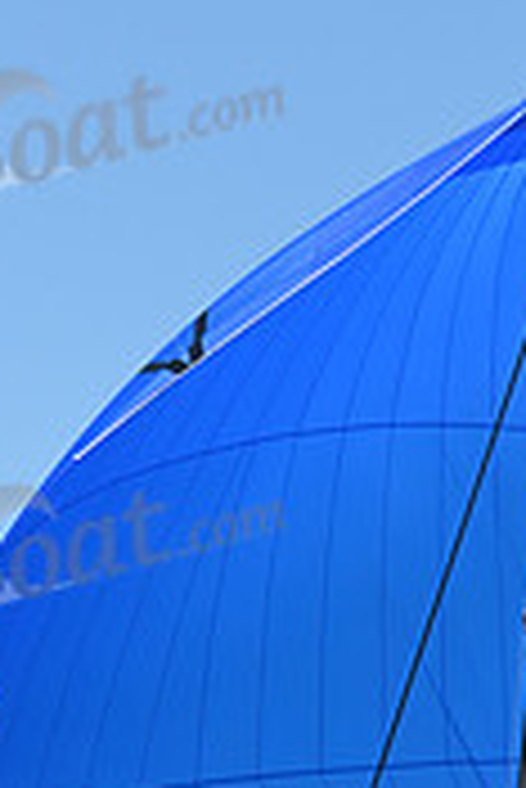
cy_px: 752
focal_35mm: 232
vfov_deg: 8.8
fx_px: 5074
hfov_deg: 5.9
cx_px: 519
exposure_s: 1/1000
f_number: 6.3
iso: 320
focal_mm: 70
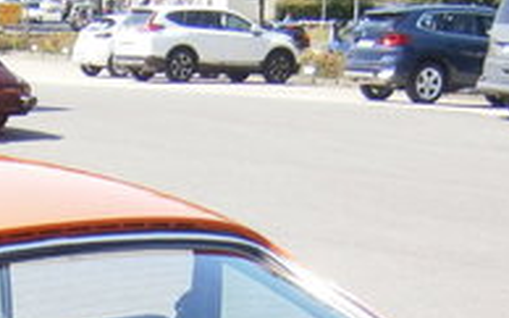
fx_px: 1511
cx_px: 60
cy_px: 707
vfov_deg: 10.6
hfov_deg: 18.8
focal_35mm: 109
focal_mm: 4.7
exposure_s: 1/400
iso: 80
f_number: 2.8
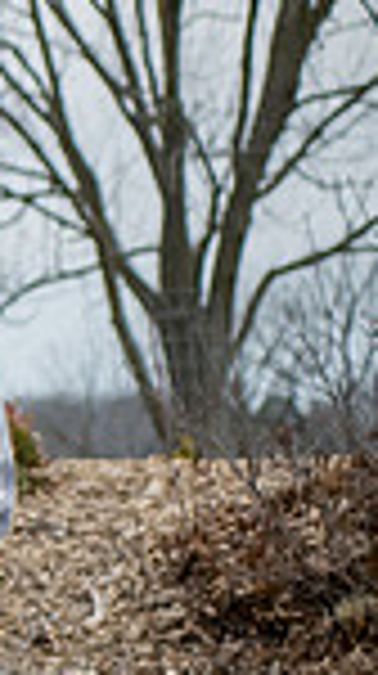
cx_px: -922
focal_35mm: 324
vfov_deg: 6.7
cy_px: 619
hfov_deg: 3.6
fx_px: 5793
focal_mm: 80
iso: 400
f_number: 5
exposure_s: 1/640
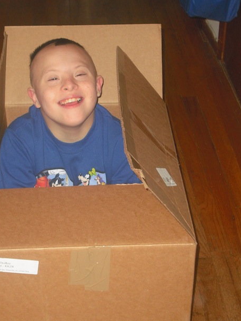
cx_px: 91
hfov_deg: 20.4
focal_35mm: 72
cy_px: 185
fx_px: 669
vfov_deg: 27.0
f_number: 3.4
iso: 200
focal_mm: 9
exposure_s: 1/60
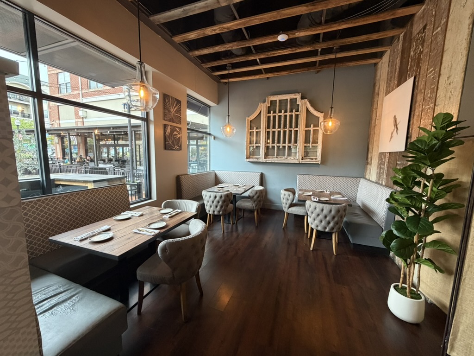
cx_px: 237
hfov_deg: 102.1
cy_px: 178
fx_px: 192
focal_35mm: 14
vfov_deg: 85.7
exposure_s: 1/60
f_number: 2.2
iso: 400
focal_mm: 2.22
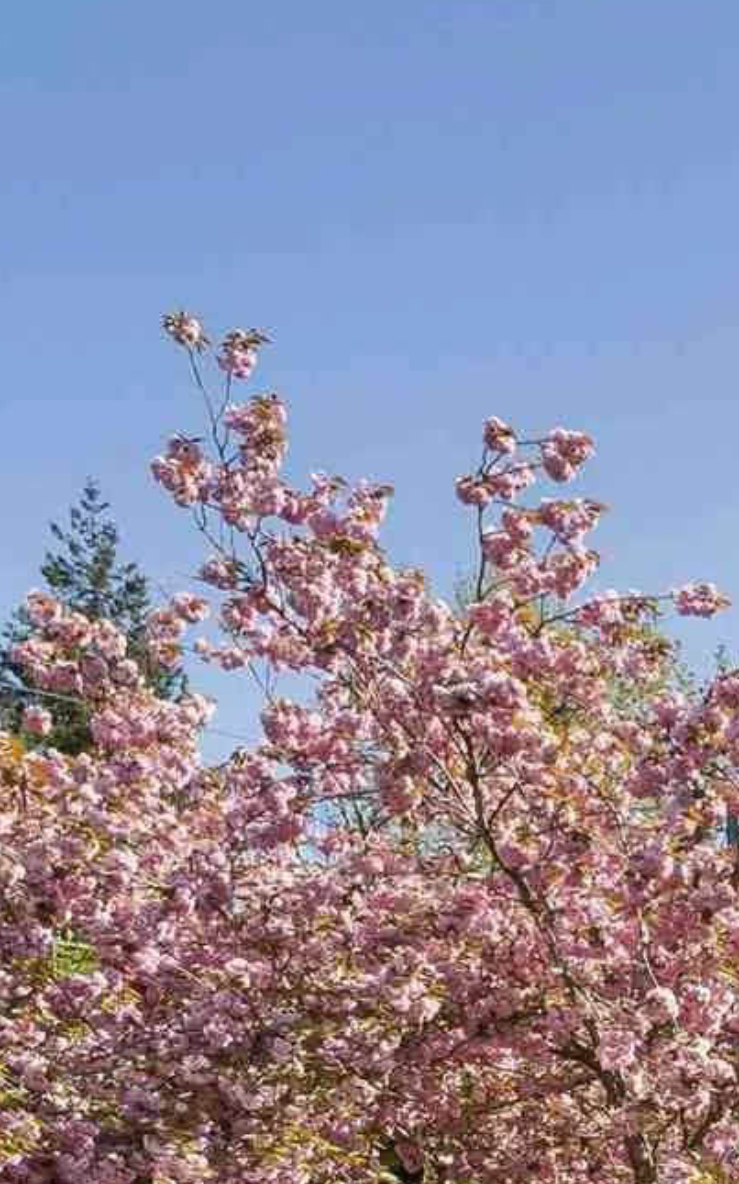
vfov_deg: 24.2
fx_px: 2192
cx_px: 1568
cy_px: 1737
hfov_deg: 14.9
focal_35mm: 68
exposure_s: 1/320
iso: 400
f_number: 8
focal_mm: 14
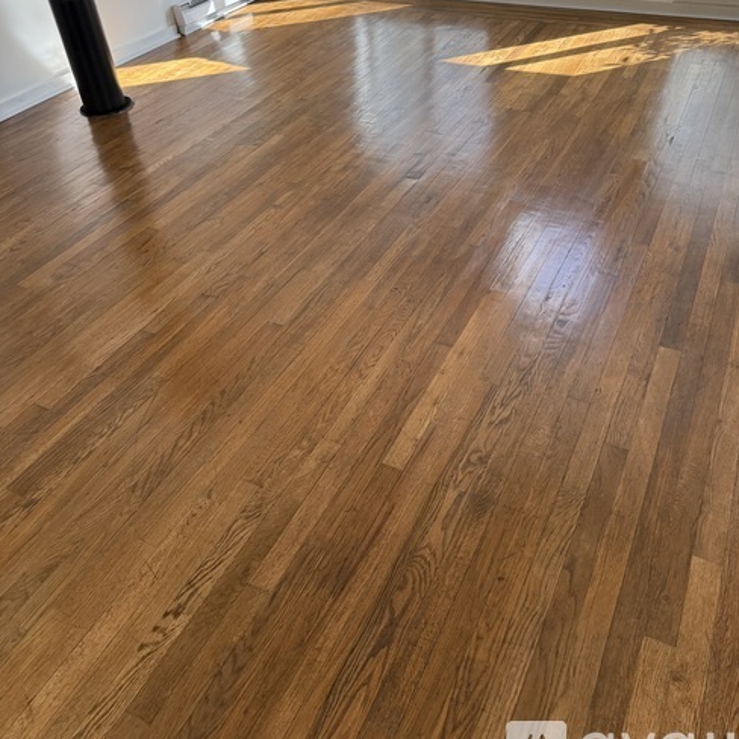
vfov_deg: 55.0
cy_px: 276
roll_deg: +6.9
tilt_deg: -33.7
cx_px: 373
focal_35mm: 29
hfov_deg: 55.6
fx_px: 700
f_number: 1.78
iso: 160
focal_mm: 6.76
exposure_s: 1/243
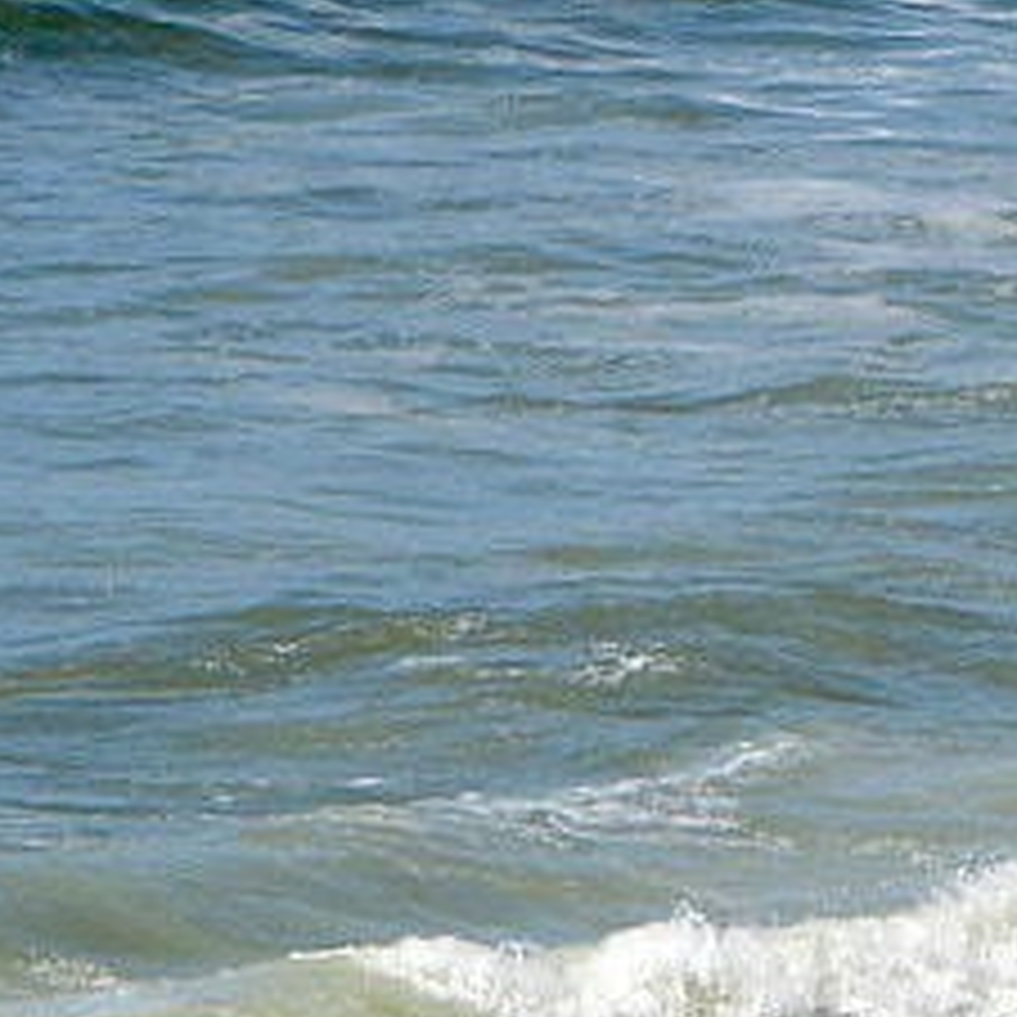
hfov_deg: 3.5
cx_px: 526
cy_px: -1364
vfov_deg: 3.5
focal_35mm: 496
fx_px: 16487
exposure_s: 1/320
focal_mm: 55
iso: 100
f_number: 10
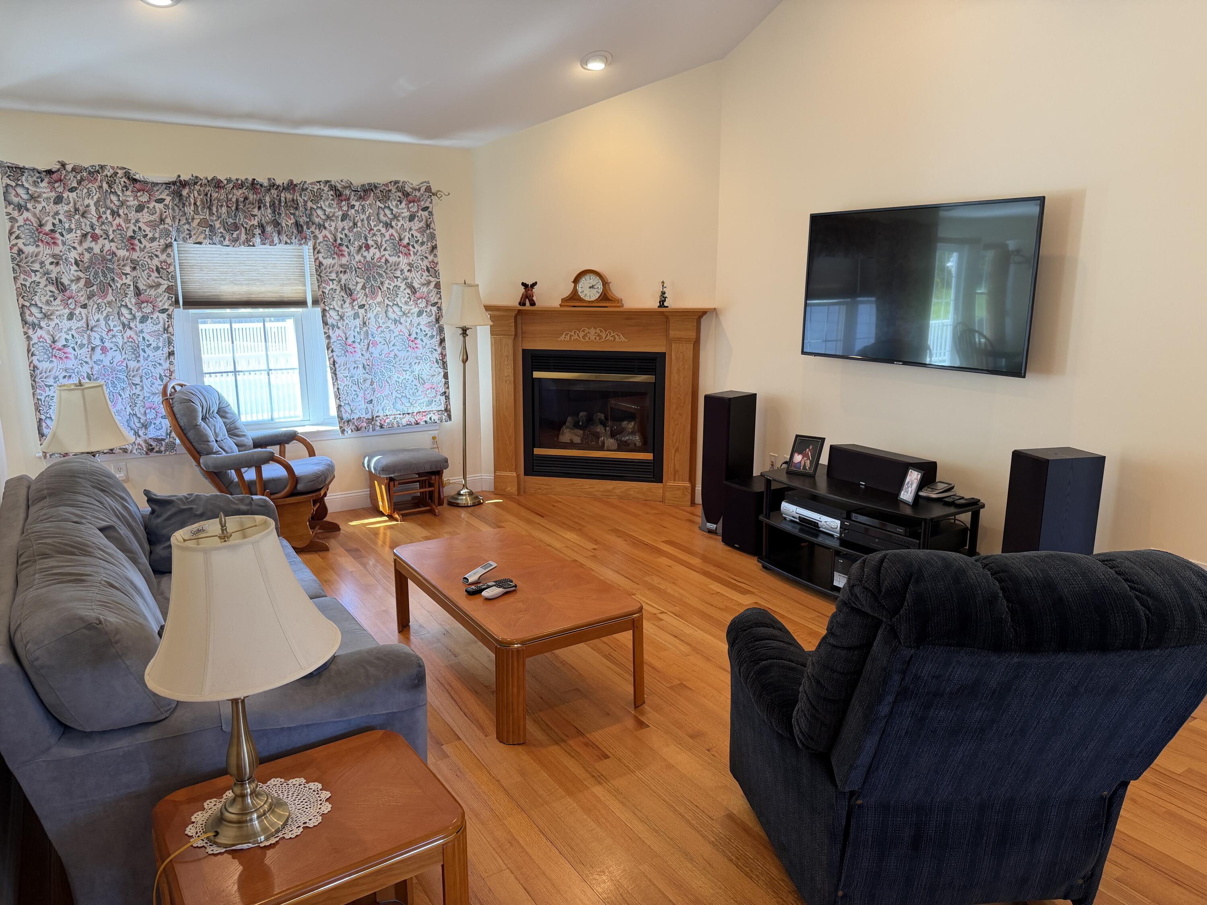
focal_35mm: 24
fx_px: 837
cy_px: 452
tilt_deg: -12.1
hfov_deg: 71.6
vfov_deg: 56.8
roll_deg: -0.3
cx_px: 604
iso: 200
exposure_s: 1/120
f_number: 1.78
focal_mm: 6.76
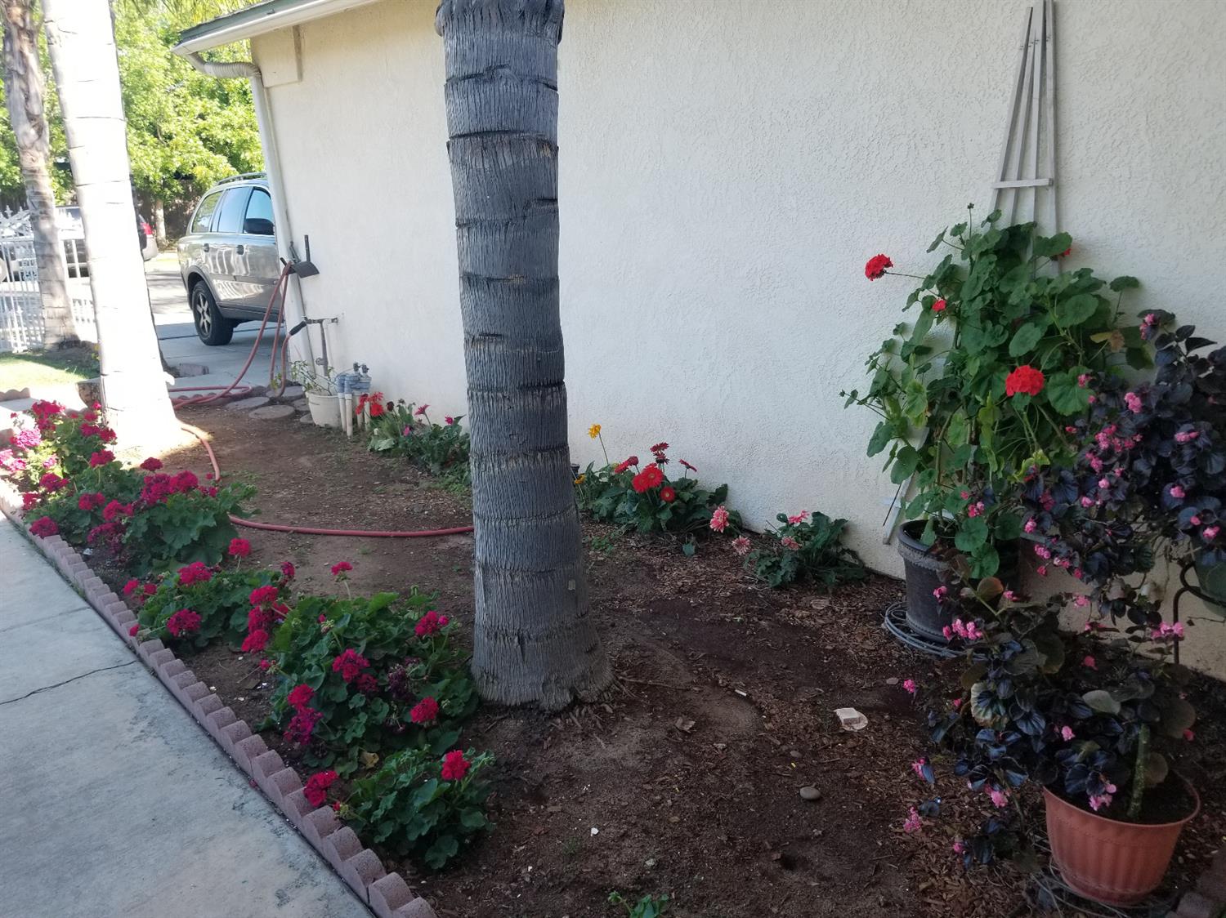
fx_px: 921
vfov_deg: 53.0
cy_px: 459
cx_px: 613
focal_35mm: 26
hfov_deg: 67.3
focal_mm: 4.3
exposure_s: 1/304
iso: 50
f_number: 1.7
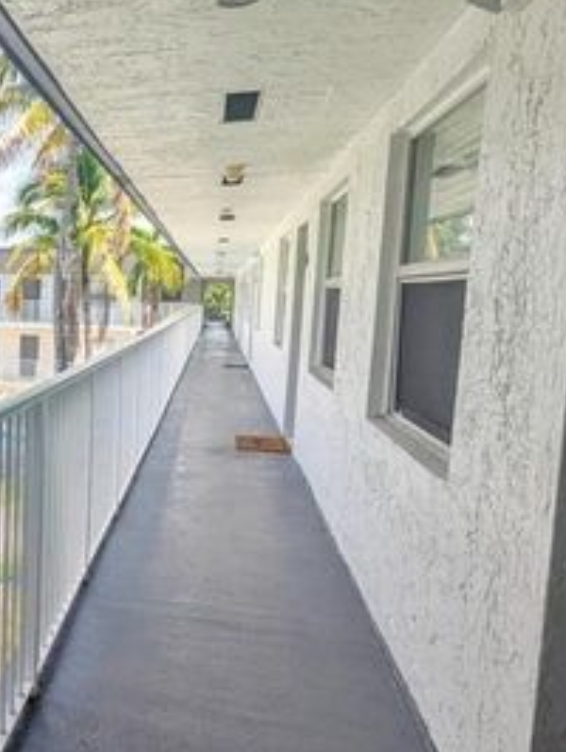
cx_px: -122
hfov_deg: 35.9
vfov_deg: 59.9
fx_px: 653
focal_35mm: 30
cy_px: 362
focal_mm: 2.02
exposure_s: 1/2169
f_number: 1.7
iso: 57
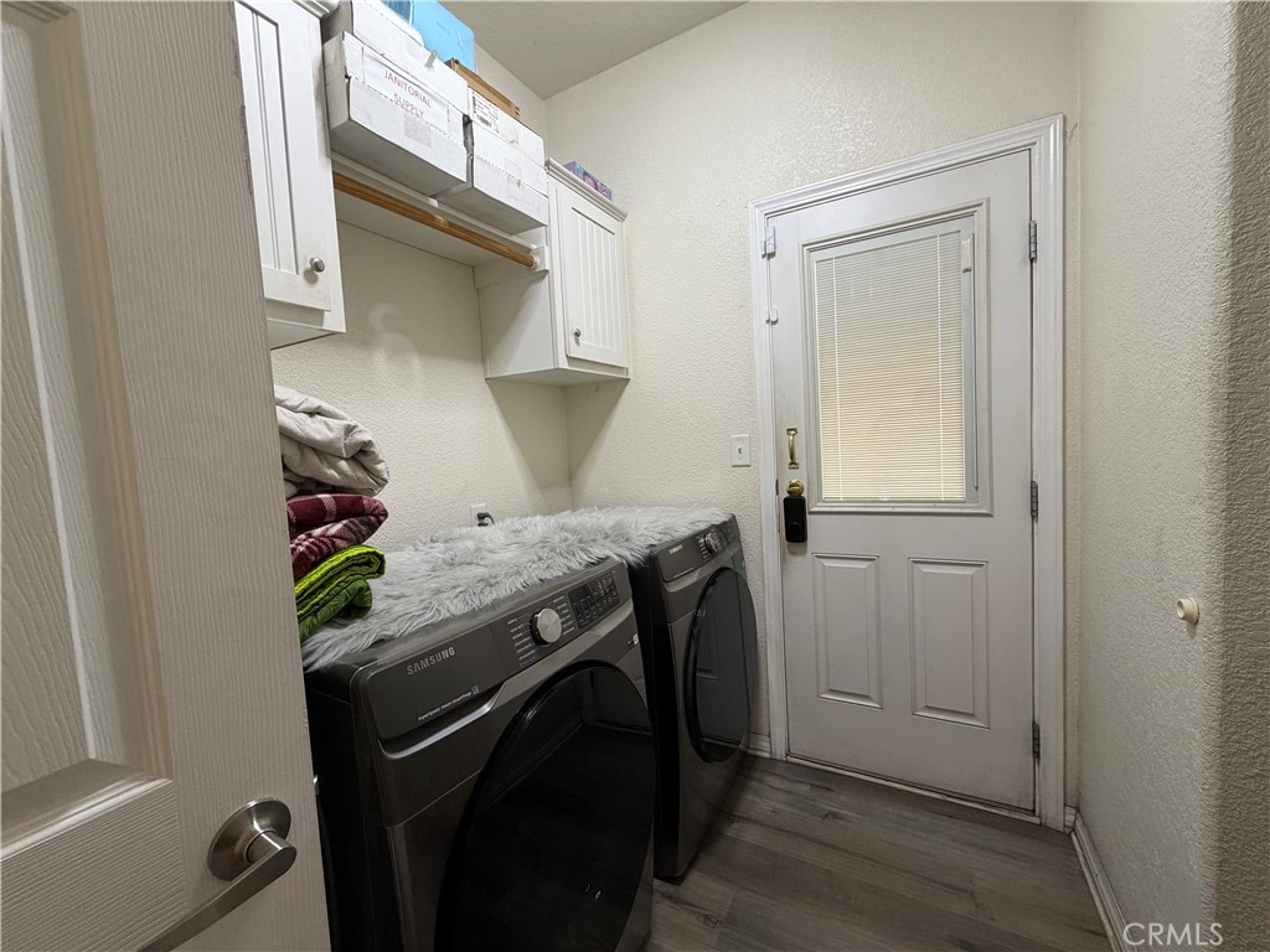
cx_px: 635
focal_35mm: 14
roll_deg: +4.2
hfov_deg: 102.1
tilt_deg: -4.1
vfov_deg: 85.7
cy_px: 476
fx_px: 514
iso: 200
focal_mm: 2.22
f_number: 2.2
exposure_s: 1/60
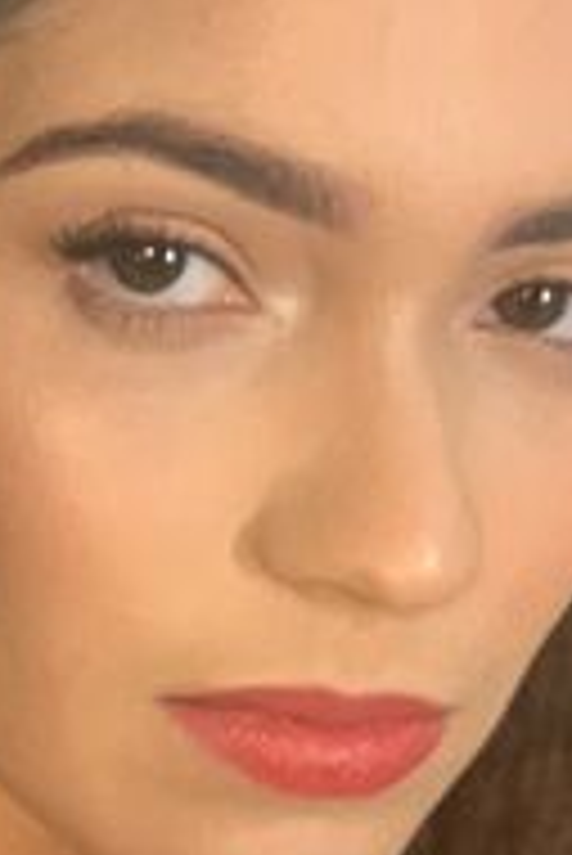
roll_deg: -2.2
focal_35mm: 180
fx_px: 4282
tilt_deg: +3.1
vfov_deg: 11.4
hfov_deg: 7.6
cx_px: 212
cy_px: 477
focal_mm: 6
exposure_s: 1/40
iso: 320
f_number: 2.4
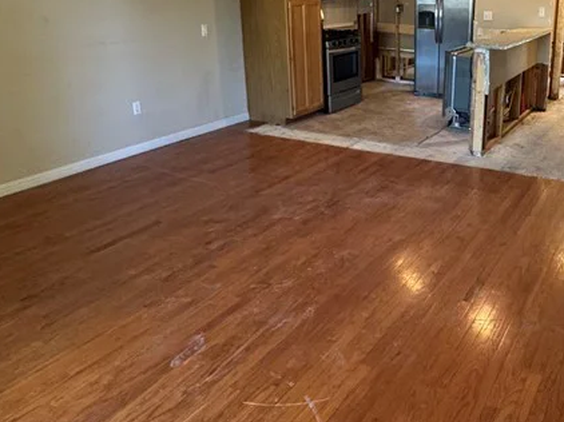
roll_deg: -2.1
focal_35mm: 34
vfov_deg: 41.2
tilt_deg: -16.9
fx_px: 554
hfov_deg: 50.9
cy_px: 136
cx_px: 446
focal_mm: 2.22
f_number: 2.2
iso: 640
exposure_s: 1/60
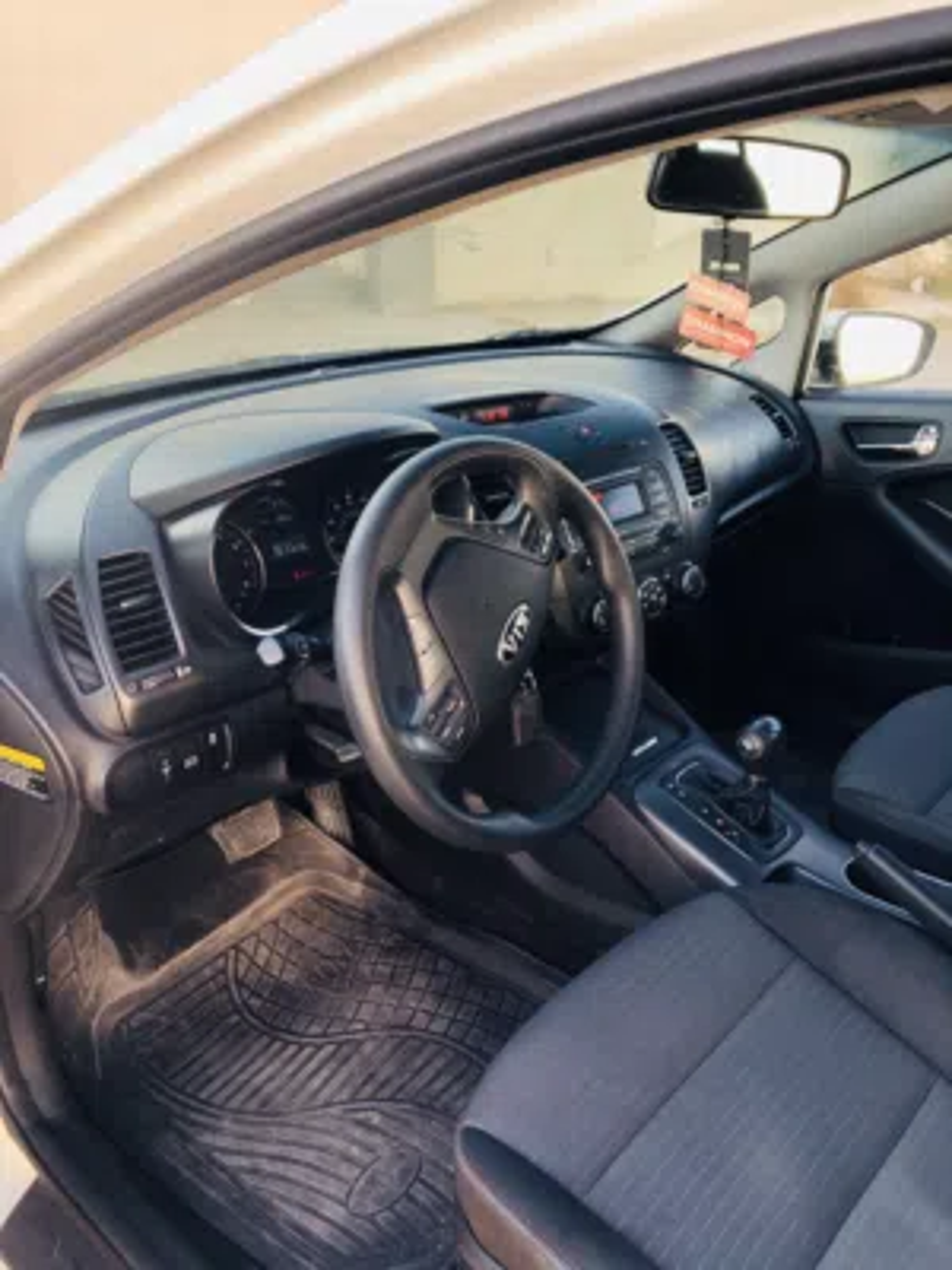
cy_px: 635
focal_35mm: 28
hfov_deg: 49.7
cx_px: 476
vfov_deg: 63.4
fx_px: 1027
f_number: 1.8
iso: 50
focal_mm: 4
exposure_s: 1/120
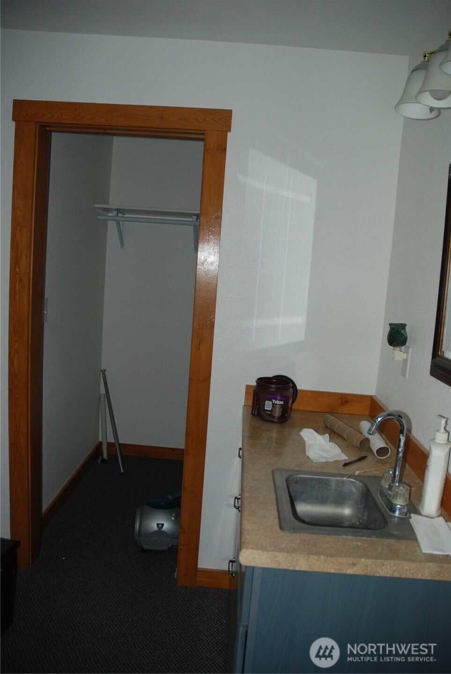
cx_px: 226
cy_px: 337
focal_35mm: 27
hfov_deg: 48.0
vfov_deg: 67.3
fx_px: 506
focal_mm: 18
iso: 200
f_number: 3.5
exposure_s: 1/60
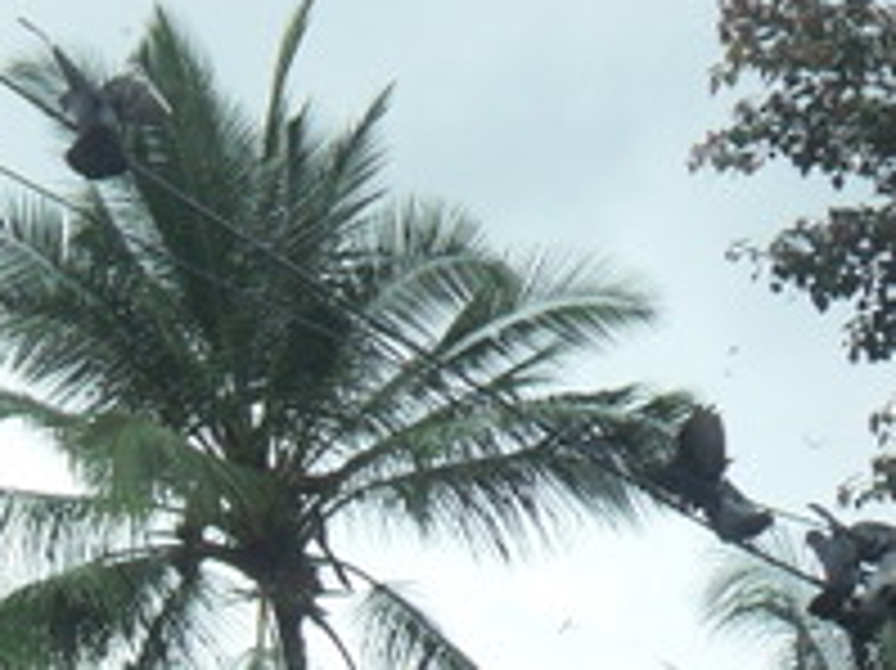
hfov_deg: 10.5
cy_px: 1048
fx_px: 4579
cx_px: -680
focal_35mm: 177
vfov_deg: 8.2
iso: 100
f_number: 4.5
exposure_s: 1/750
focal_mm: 7.8
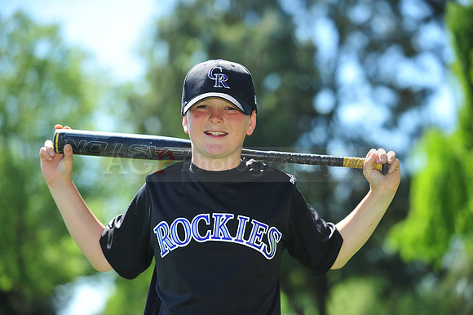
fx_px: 1576
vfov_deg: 11.4
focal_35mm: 120
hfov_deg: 17.1
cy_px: 158
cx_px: 236
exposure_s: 1/800
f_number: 4
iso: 200
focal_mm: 120
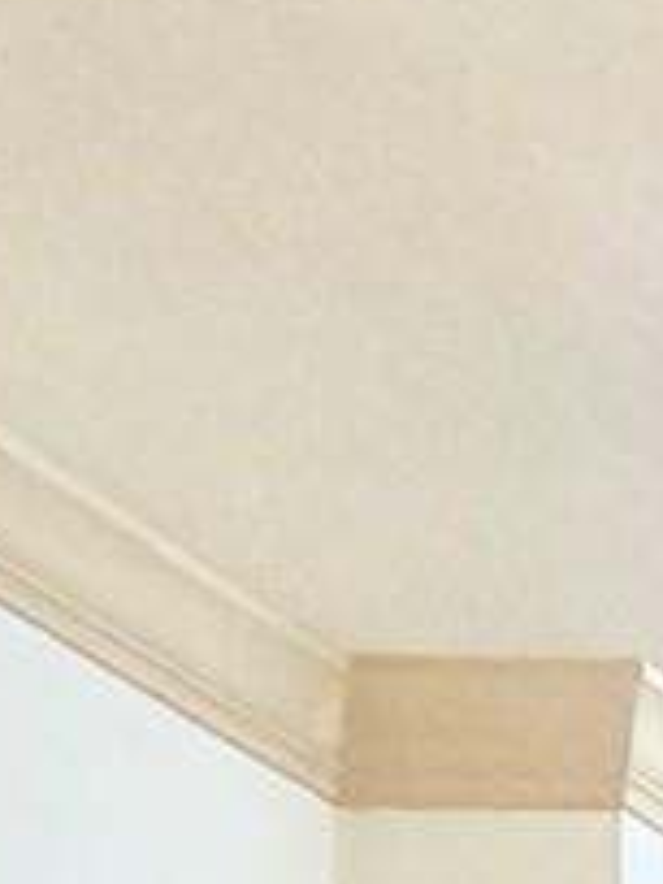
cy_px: 2258
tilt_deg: -0.3
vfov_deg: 12.7
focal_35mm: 110
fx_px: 2809
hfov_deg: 7.5
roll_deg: +0.6
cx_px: 2851
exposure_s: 1/60
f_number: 2.2
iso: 320
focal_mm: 2.22
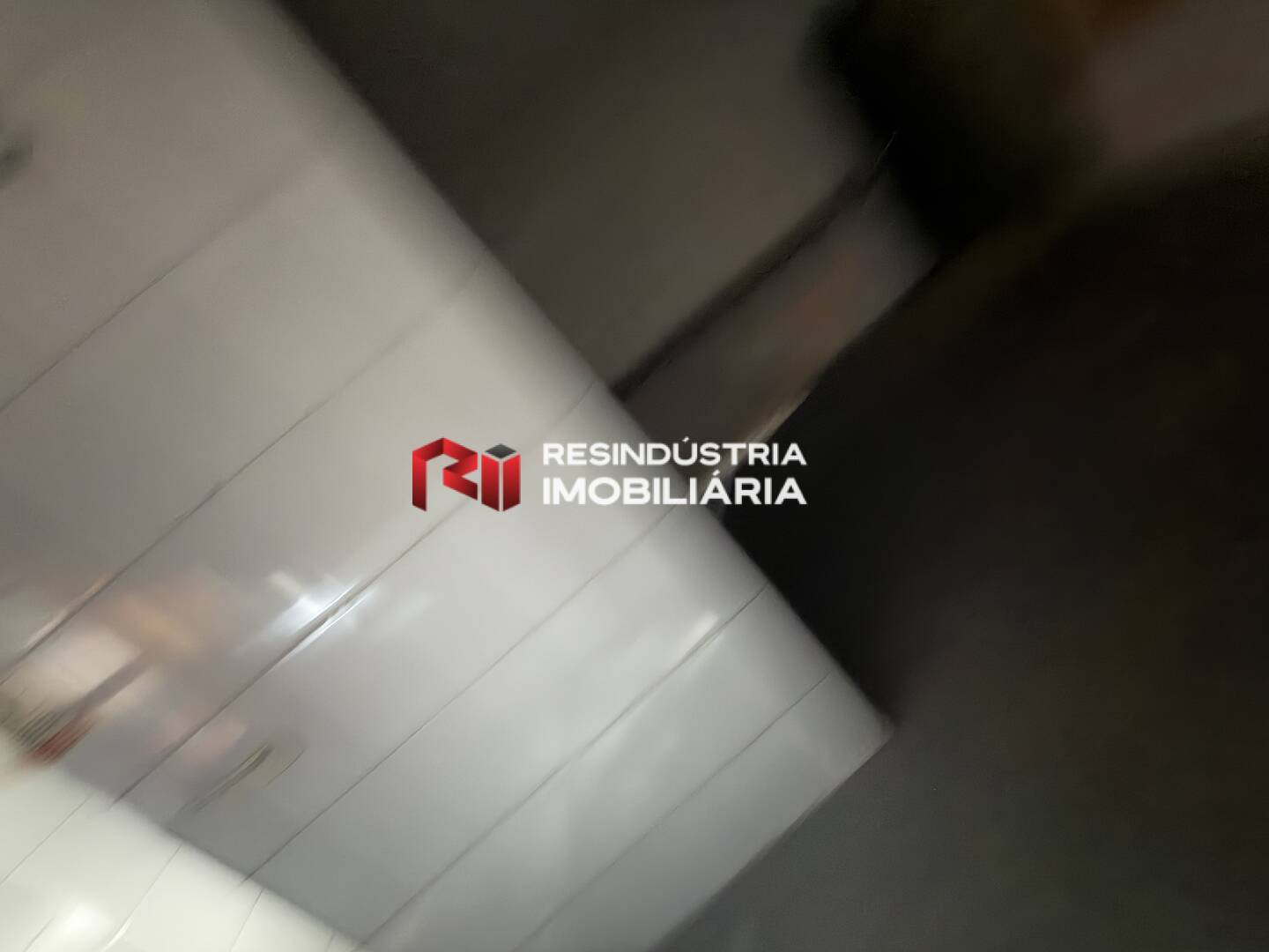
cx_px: 634
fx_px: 513
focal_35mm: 14
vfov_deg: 85.7
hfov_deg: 102.1
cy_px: 476
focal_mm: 2.22
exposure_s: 1/10
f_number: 2.2
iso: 1250
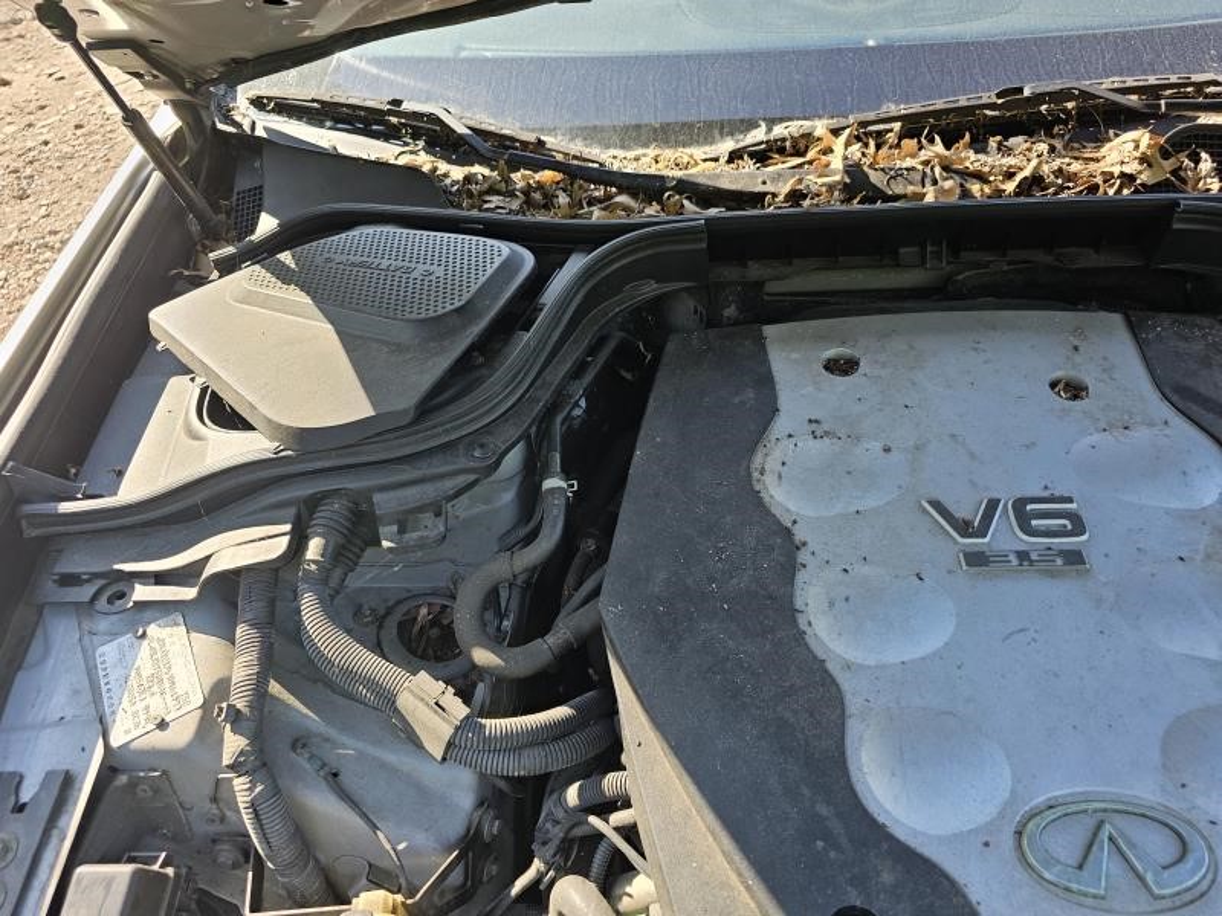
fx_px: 812
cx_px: 611
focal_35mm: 23
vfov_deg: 58.9
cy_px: 458
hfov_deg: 73.9
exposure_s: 1/359
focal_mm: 6.3
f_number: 1.7
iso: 100
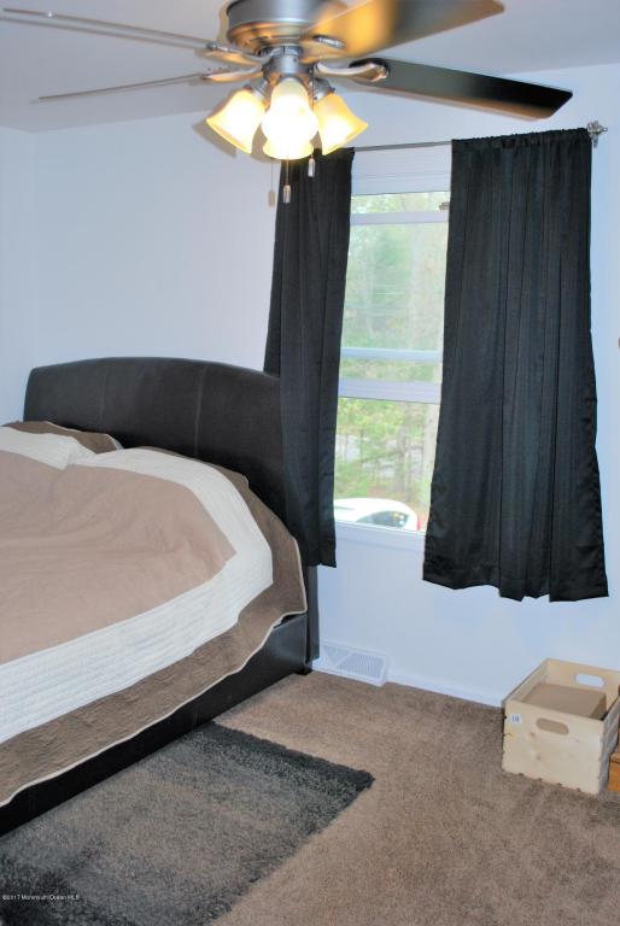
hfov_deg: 37.0
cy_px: 463
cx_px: 310
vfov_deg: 53.1
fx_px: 927
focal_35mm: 36
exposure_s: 1/60
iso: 200
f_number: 4.2
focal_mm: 24
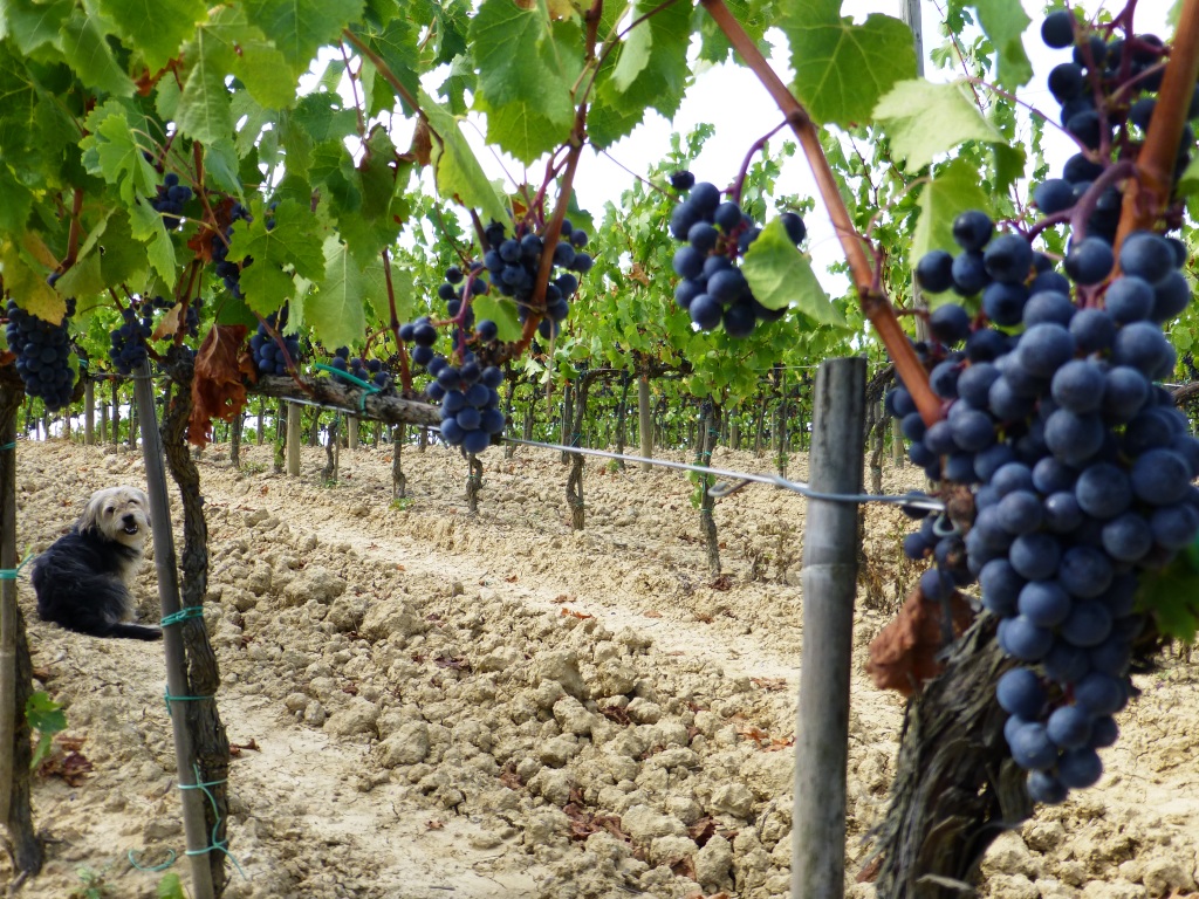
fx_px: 1178
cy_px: 450
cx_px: 600
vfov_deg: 41.8
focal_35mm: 34
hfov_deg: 54.0
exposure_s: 1/250
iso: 100
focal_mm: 6.1
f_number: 3.7
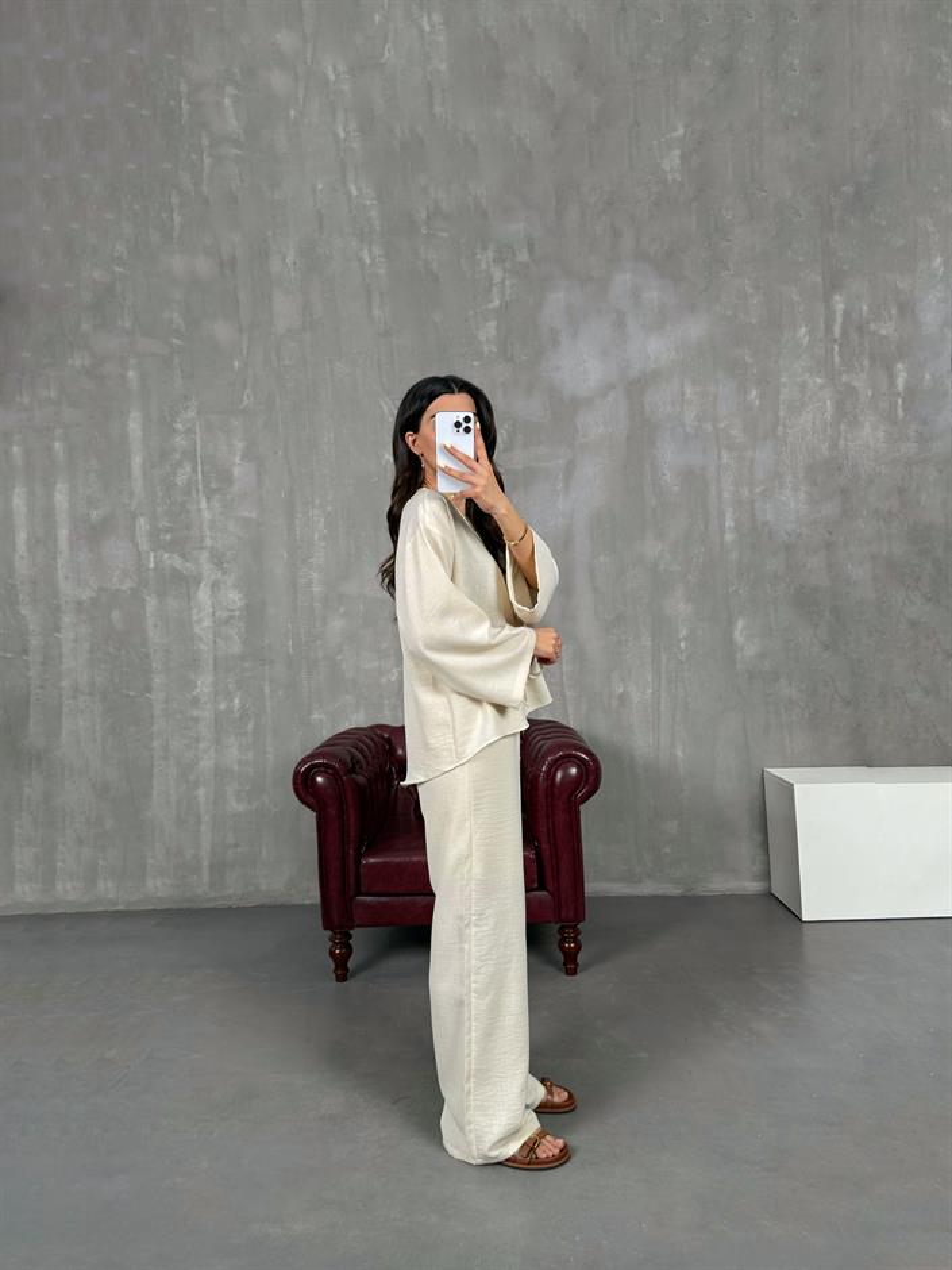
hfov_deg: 56.8
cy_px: 635
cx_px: 476
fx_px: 880
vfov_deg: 71.6
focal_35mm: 24
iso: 125
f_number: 1.78
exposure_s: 1/121
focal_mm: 6.76
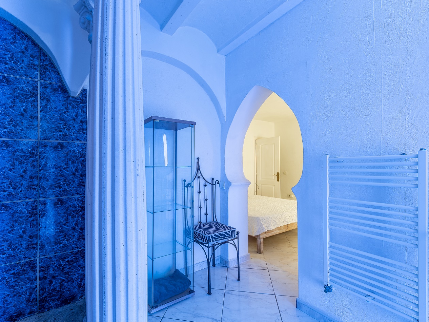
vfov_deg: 78.0
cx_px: 196
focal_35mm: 16
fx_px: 198
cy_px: 168
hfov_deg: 94.3
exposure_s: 1/3
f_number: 10
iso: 100
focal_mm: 14
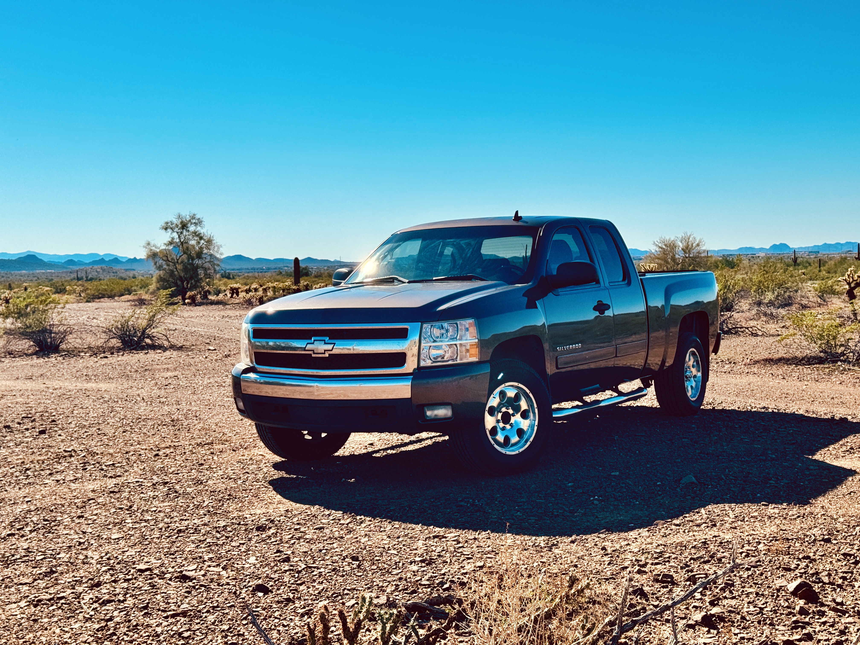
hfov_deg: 39.7
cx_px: 430
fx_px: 1193
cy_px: 322
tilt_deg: -3.5
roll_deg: +0.6
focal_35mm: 48
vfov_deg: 30.3
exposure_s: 1/6410
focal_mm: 6.76
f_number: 1.78
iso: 64
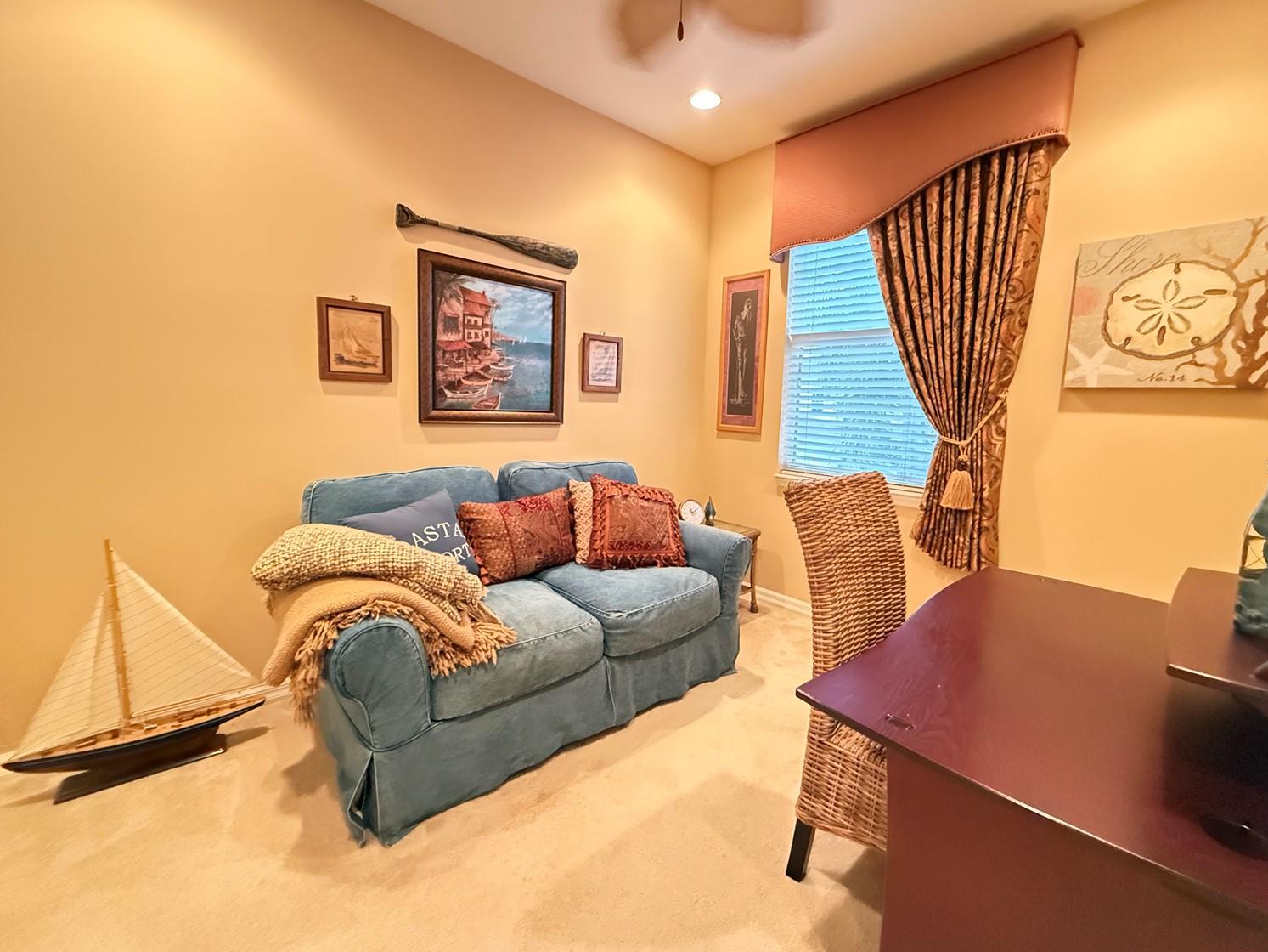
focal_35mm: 15
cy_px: 467
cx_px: 666
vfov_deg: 81.7
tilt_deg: -5.4
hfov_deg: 98.1
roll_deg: -2.0
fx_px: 550
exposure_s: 1/30
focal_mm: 2.22
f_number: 2.2
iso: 1600
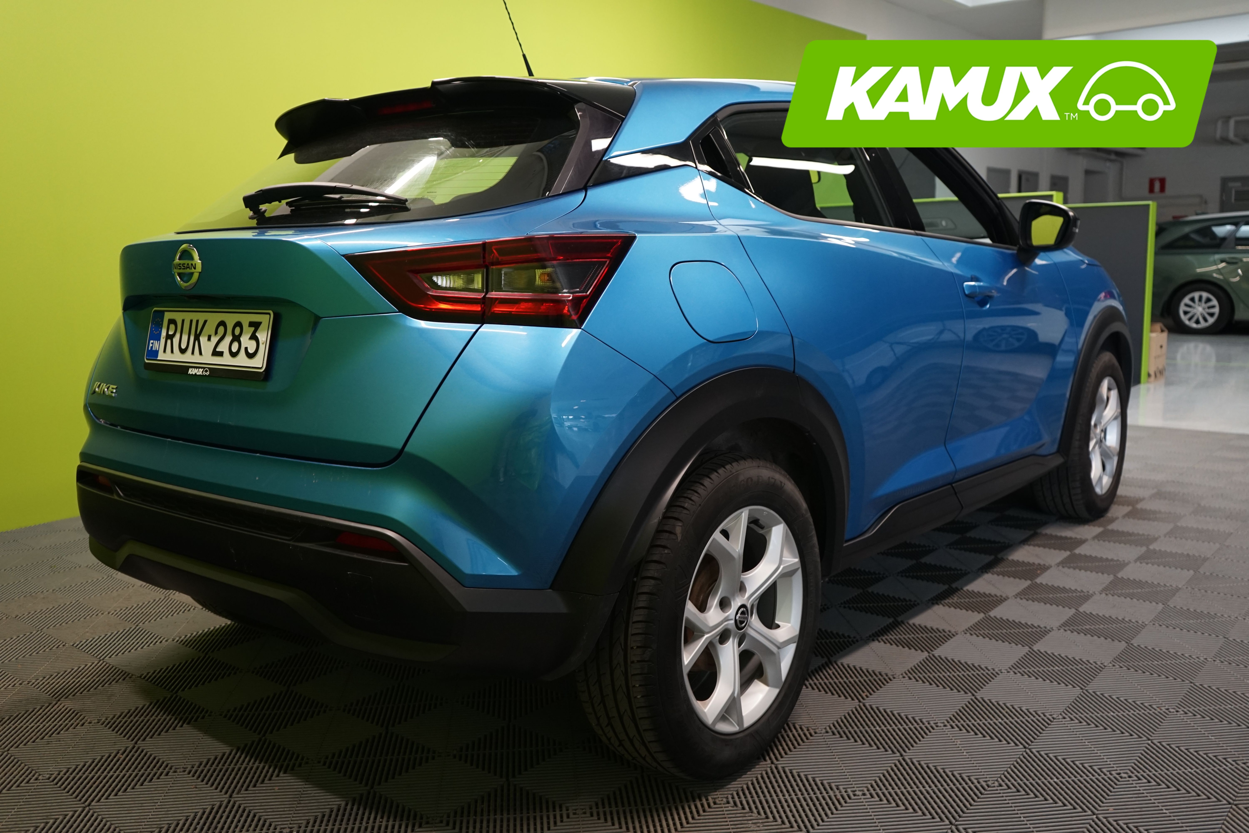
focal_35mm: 30
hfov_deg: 61.9
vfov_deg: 43.6
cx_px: 624
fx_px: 1041
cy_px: 416
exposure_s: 1/30
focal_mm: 30
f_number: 4.5
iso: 1000
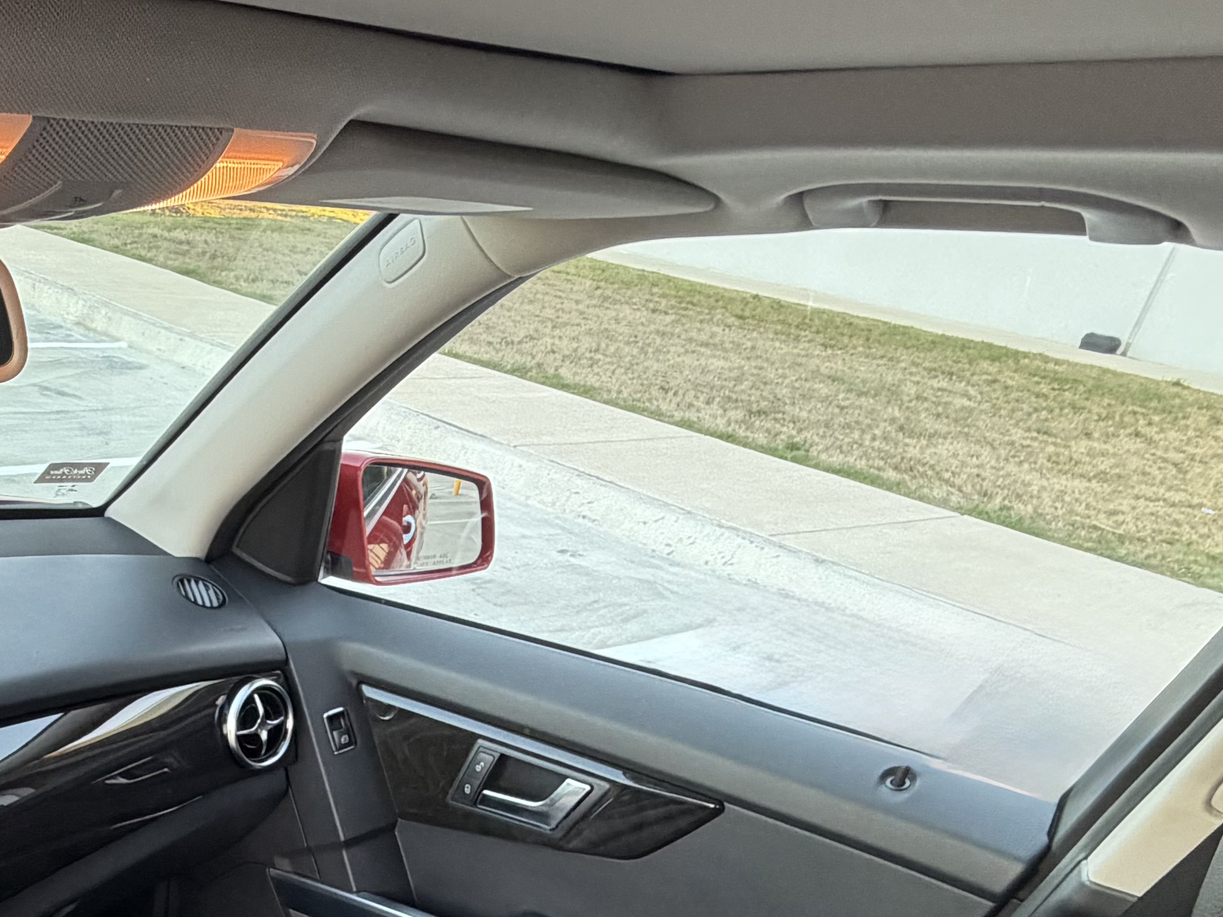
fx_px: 1272
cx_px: 176
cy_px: 967
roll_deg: -7.4
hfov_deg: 47.3
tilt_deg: -34.7
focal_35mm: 36
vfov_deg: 35.0
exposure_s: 1/50
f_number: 2.2
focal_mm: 2.22
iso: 200
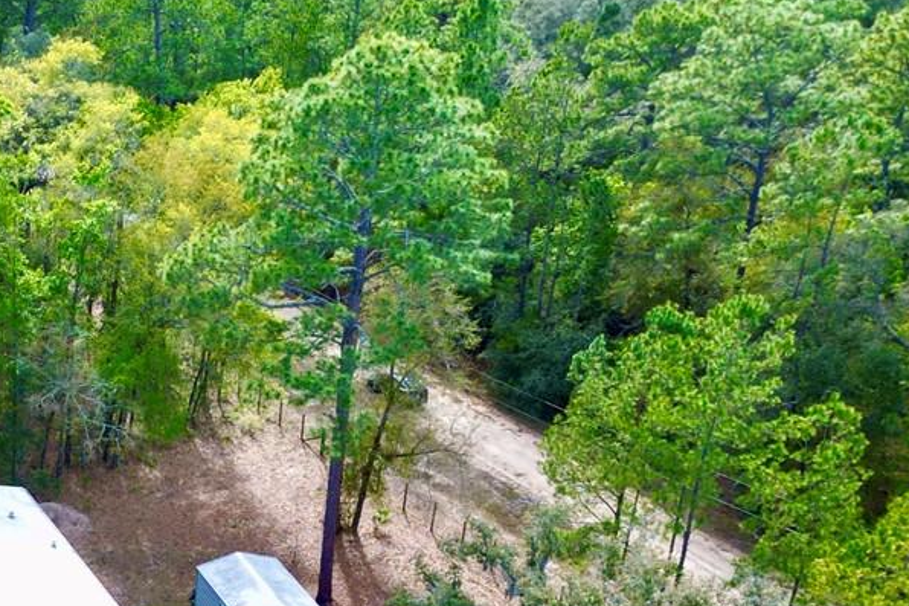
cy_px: 807
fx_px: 1691
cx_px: 43
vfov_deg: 18.7
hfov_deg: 28.6
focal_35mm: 67
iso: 100
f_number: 1.7
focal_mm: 6.72
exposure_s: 1/725
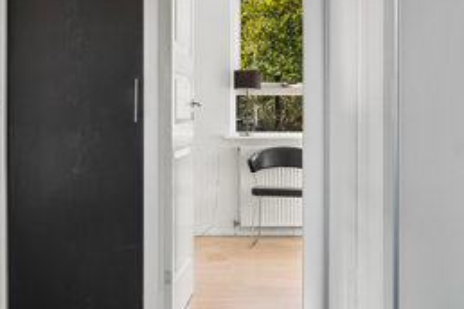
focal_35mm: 59
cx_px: 162
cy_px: 127
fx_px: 760
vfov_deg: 23.0
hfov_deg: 33.7
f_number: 8
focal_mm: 19
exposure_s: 1/20
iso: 400
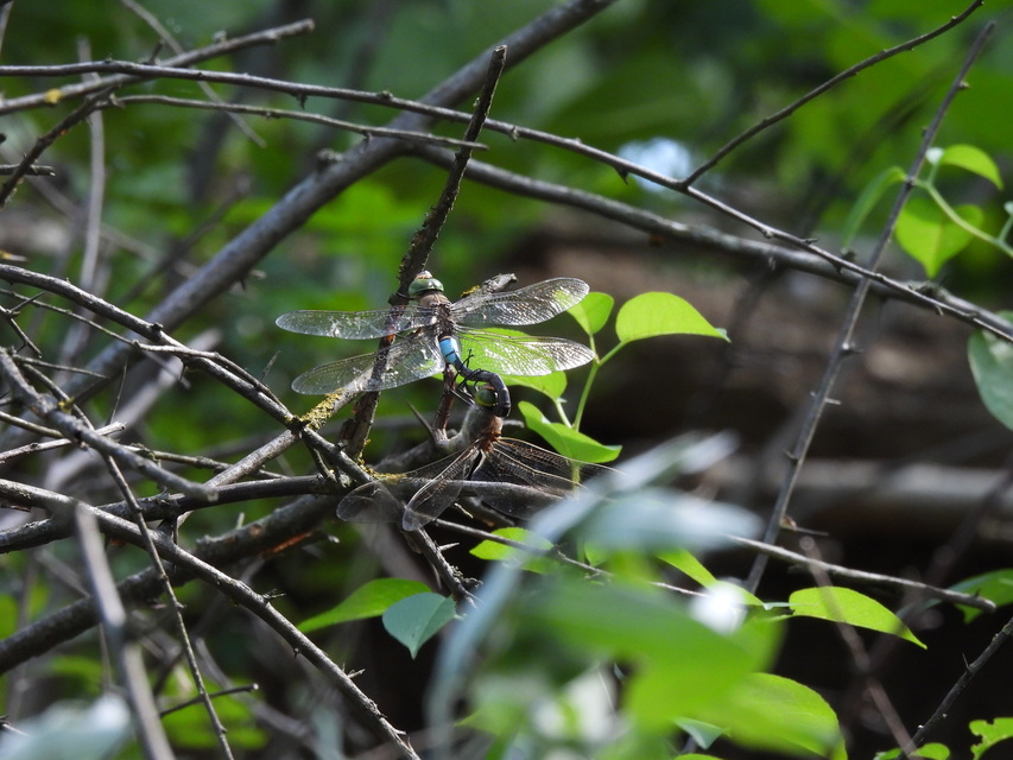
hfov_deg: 3.1
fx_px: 19024
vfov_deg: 2.3
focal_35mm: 650
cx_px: 506
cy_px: 380
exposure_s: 1/200
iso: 400
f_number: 6.3
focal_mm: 116
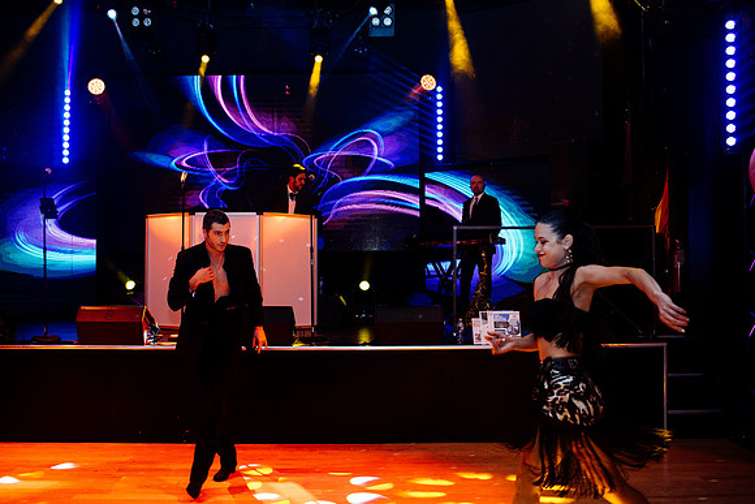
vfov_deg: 37.9
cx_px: 378
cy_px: 252
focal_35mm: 35
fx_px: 734
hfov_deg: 54.4
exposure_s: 1/200
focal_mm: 35
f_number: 3.2
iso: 1600
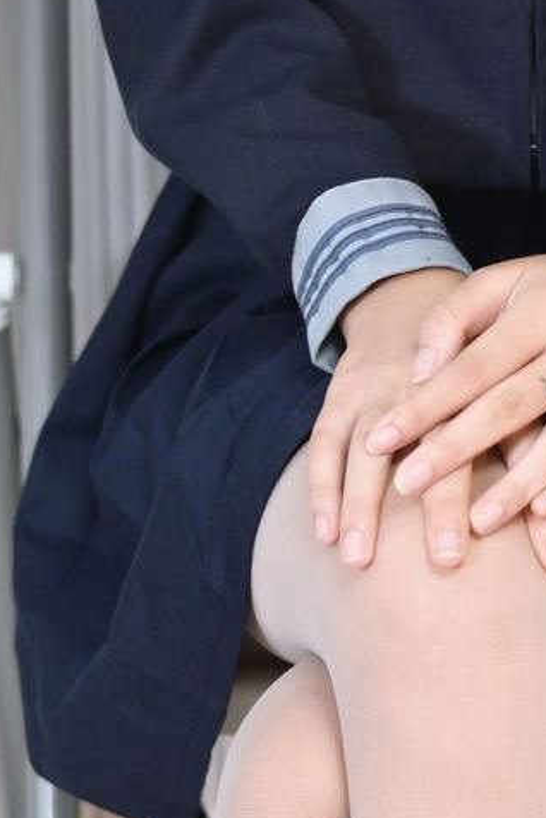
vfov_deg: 8.1
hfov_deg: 5.4
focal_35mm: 255
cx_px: 632
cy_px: 235
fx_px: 5792
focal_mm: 45
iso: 900
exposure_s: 1/100
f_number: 2.1
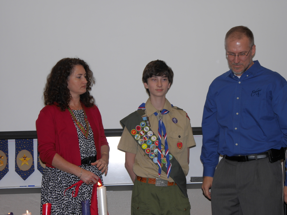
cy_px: 108
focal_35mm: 80
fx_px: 663
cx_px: 144
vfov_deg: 18.4
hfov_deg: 24.4
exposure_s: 1/125
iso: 200
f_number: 4.7
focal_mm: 40
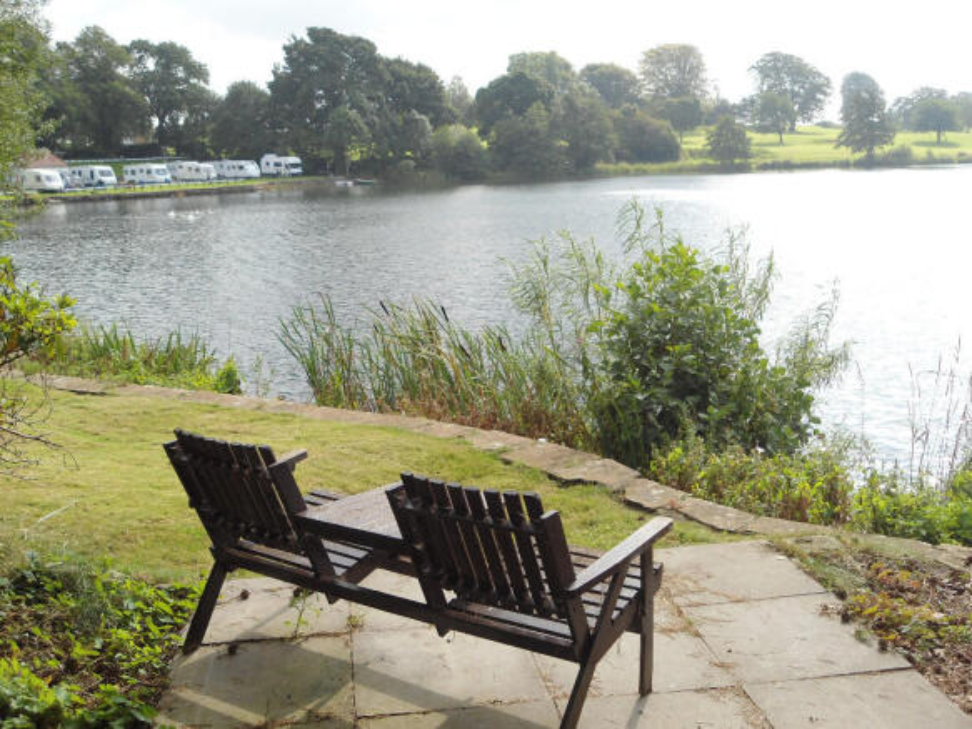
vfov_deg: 38.7
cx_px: 486
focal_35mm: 37
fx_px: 1039
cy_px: 364
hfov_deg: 50.1
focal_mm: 6.7
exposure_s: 1/500
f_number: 3.2
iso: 80
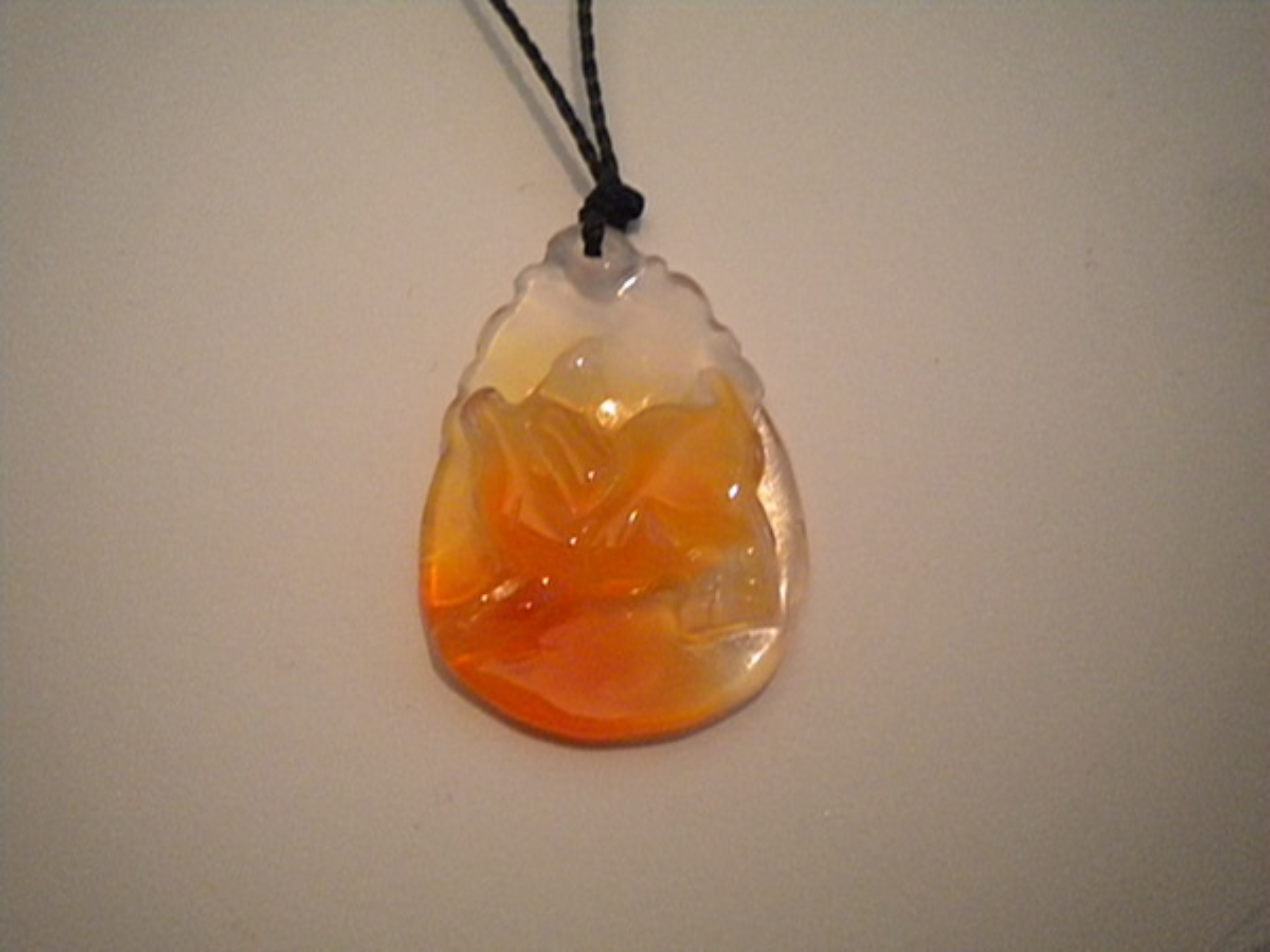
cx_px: 635
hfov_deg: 45.8
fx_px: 1504
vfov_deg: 35.1
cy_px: 476
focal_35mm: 41
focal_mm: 7.4
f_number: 3.5
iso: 800
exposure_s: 1/8.4
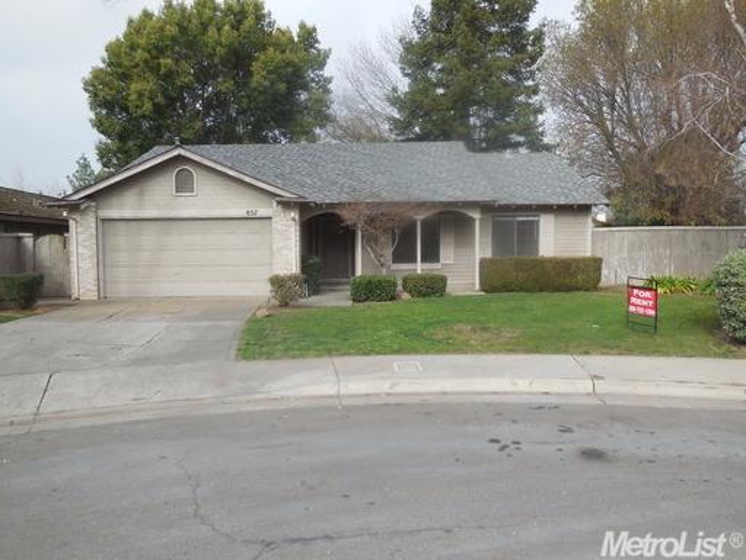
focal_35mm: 25
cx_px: 373
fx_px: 539
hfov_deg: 69.4
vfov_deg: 54.9
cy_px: 280
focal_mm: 4.5
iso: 125
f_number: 3.1
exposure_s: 1/800
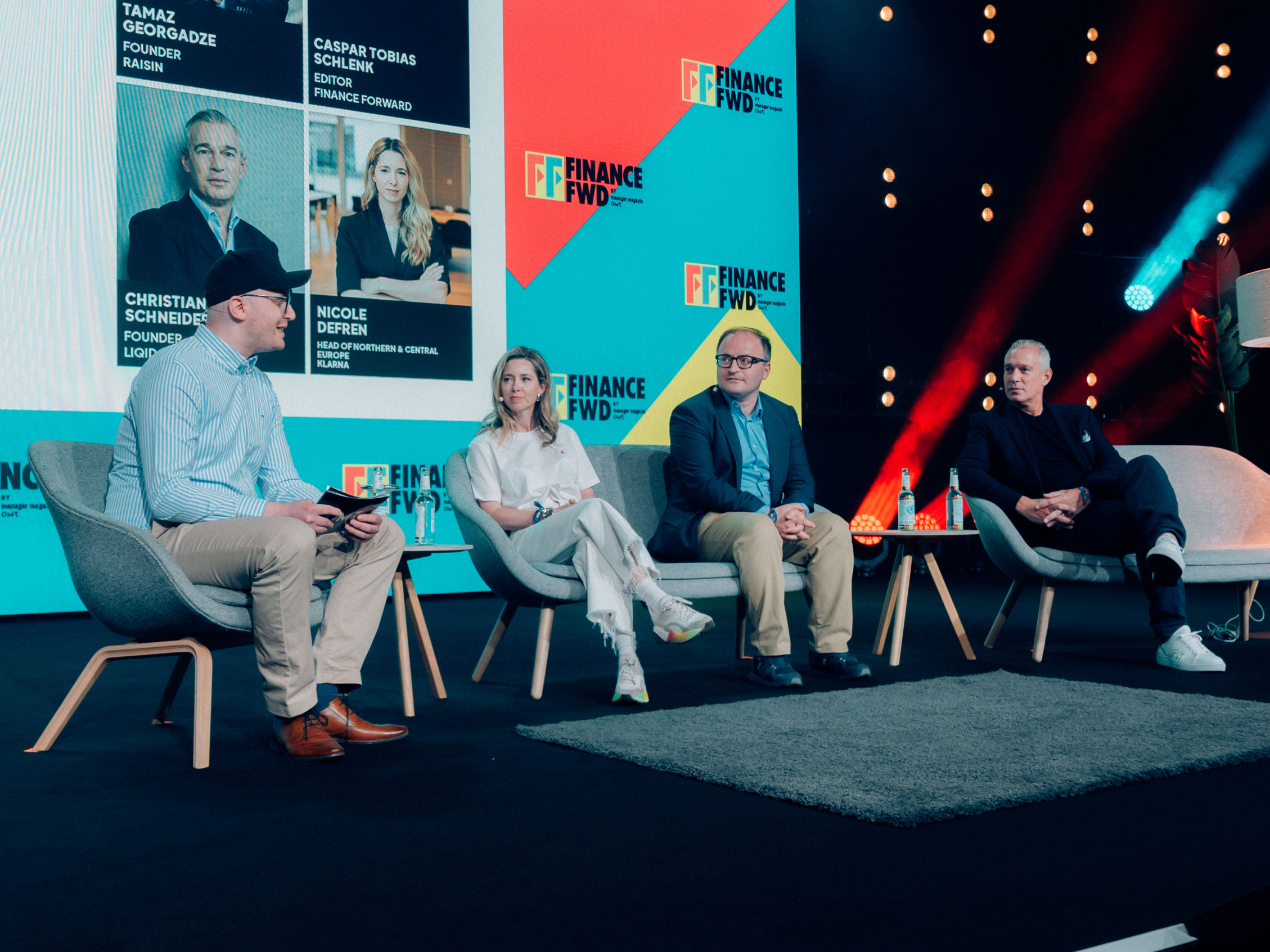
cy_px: 477
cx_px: 579
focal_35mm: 36
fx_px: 1321
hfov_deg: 51.3
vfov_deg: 39.6
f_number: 4
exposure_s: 1/160
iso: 1250
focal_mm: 33
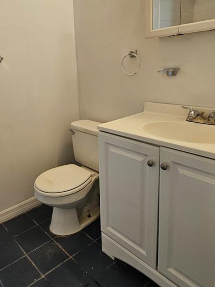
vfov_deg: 65.0
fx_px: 224
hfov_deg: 50.1
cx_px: 66
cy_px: 123
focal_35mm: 27
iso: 100
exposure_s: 1/60
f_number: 2.2
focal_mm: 1.74
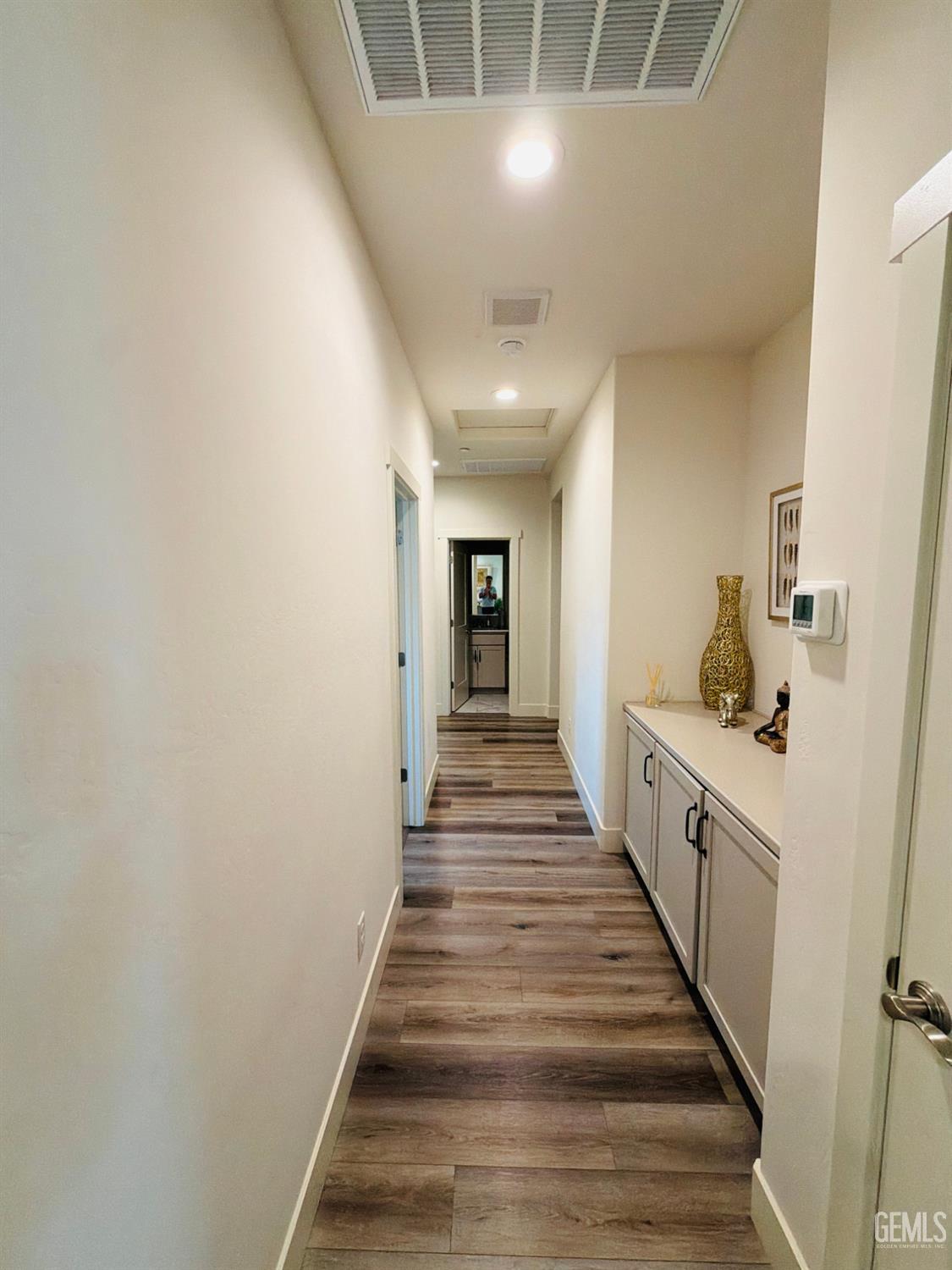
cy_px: 635
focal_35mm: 14
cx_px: 476
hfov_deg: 85.7
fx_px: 513
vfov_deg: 102.1
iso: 250
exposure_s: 1/60
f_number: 2.2
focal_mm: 2.22
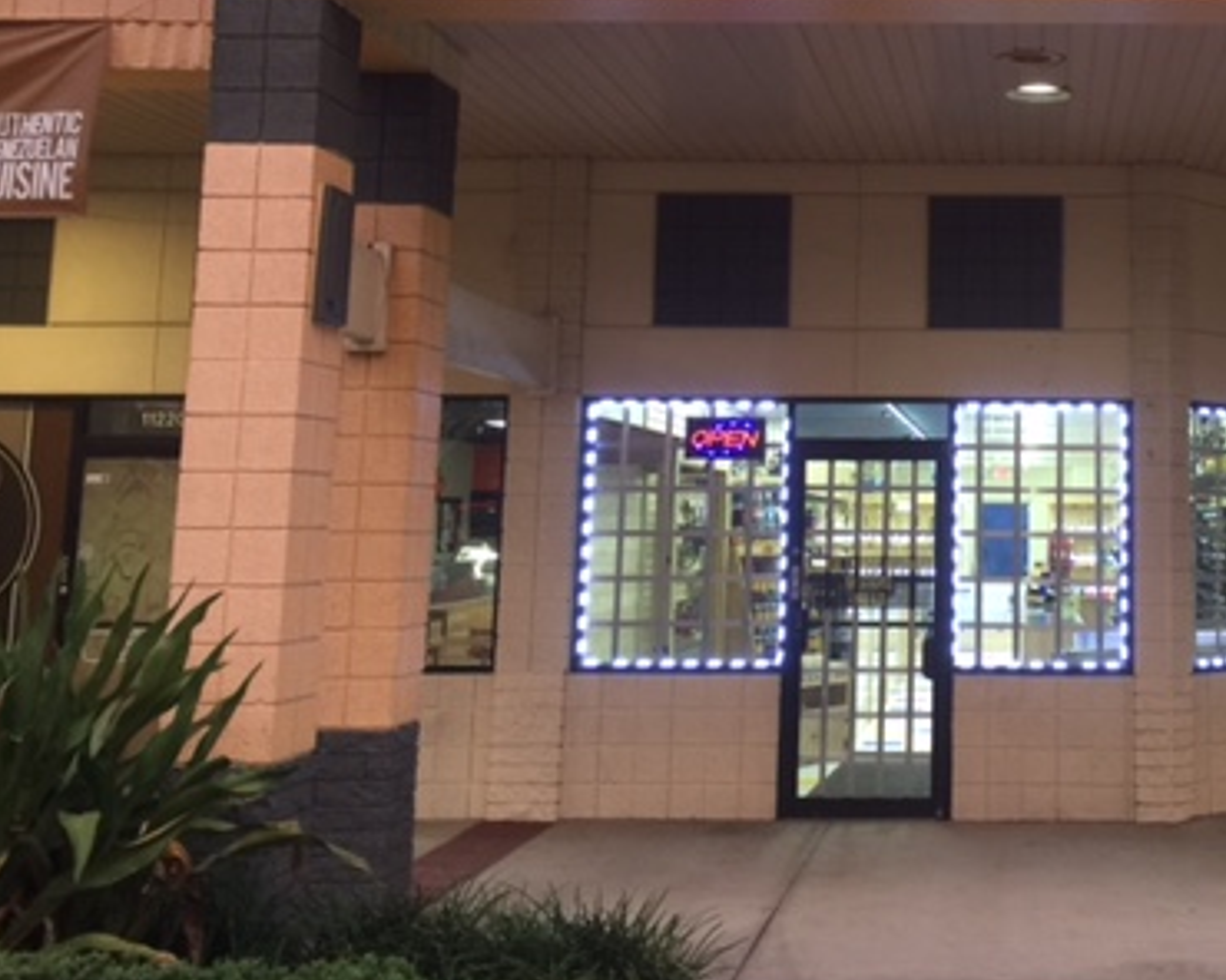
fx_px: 1778
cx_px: 1040
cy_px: 275
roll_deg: -1.6
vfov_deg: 30.4
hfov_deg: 36.3
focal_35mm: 49
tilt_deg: +8.9
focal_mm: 4.15
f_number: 2.2
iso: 32
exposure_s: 1/15
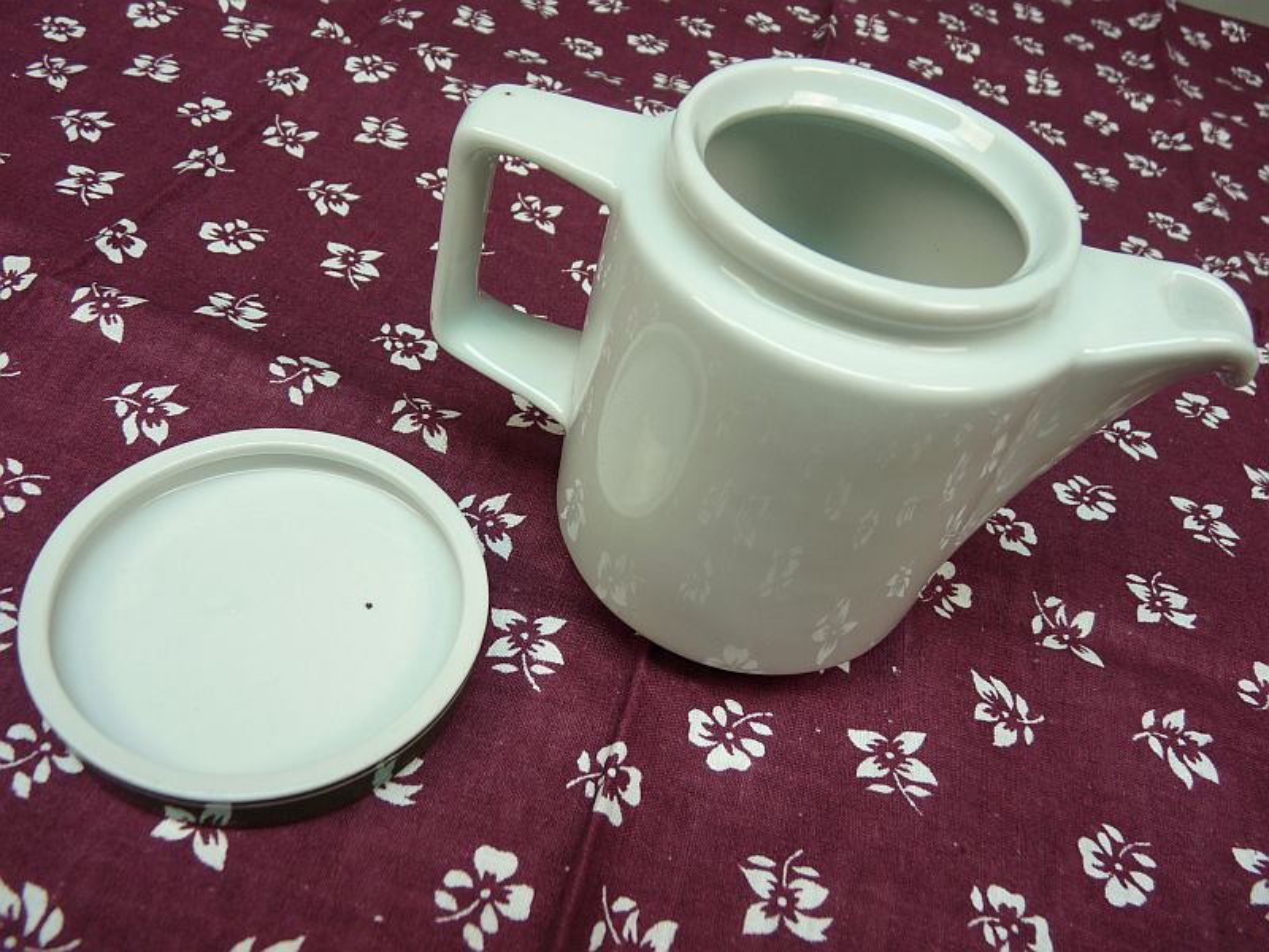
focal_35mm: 27
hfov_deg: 65.3
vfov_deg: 51.4
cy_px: 476
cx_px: 634
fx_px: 990
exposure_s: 1/40
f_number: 2.8
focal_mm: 4.8
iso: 100
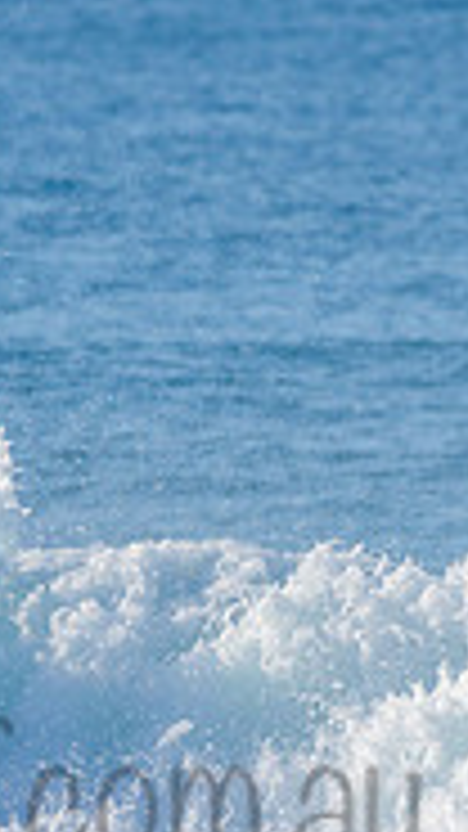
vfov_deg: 1.3
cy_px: 749
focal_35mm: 1641
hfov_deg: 0.7
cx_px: -54
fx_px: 36219
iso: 220
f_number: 5.6
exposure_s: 1/2000
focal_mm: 500
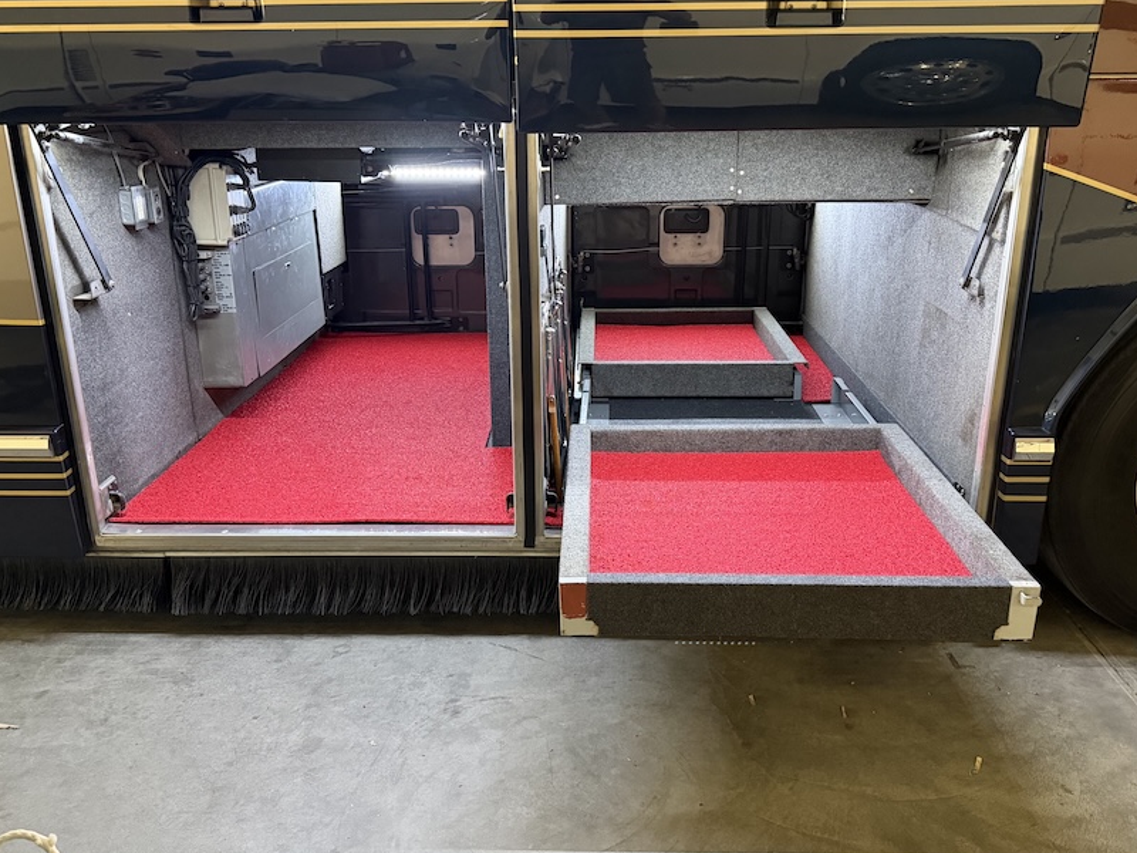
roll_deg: +0.3
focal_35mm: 30
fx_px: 985
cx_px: 568
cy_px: 407
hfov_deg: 60.0
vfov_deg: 46.8
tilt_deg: -17.7
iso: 800
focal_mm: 6.76
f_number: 1.78
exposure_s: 1/53
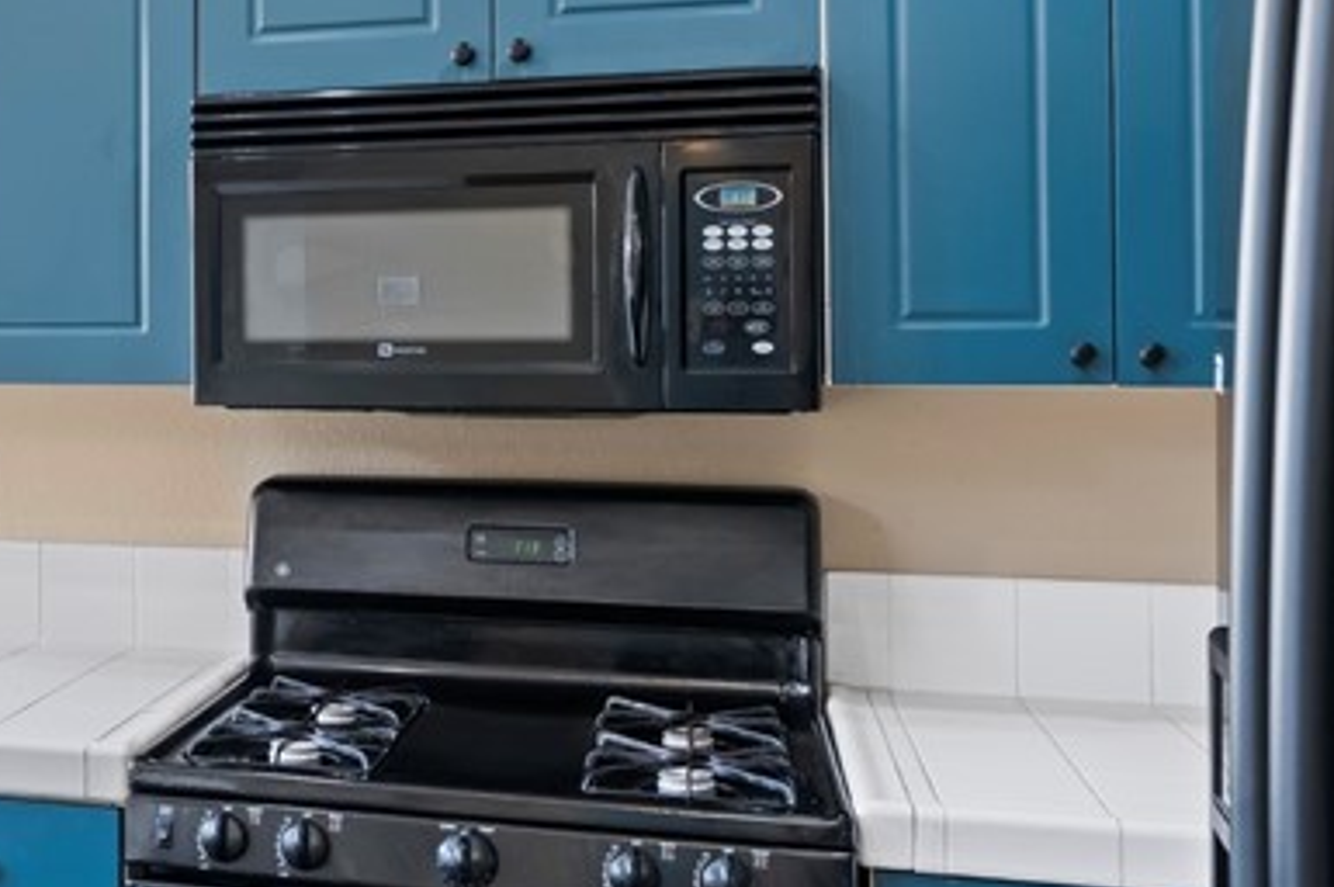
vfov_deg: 27.9
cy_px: 326
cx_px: 107
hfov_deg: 38.1
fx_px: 1777
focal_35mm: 48
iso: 400
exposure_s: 1/6
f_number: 8
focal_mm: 17
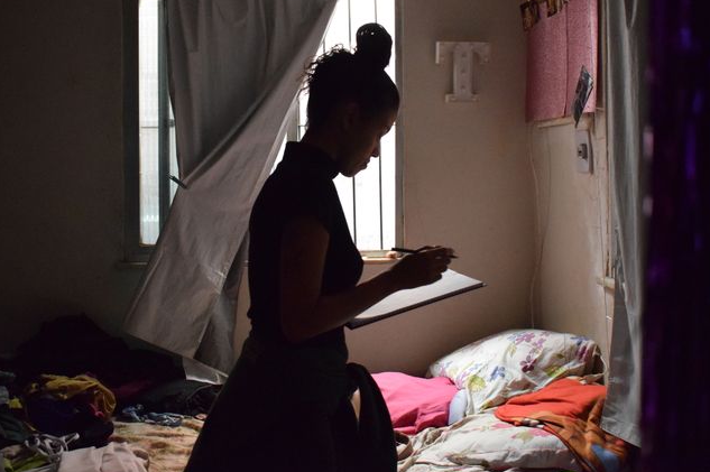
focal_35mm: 44
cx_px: 372
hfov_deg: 44.9
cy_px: 191
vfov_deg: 30.6
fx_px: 860
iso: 6400
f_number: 3.8
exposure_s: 1/40
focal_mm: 23
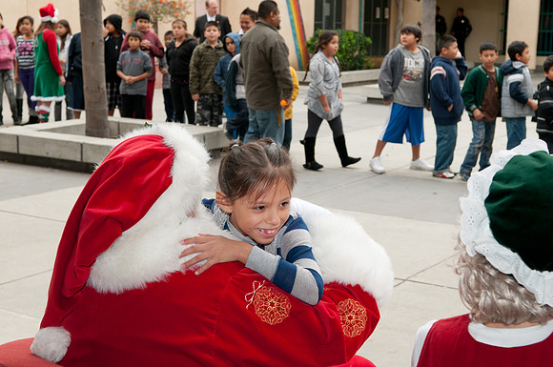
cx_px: 276
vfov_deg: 23.7
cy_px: 184
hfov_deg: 35.1
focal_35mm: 57
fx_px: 874
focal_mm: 38
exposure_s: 1/160
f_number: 6.3
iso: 320
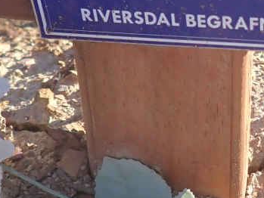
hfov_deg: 21.9
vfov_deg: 17.1
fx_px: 656
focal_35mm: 86
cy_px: 45
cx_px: 266
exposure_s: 1/640
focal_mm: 4.5
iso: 100
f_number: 2
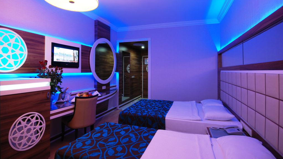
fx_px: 143
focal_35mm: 19
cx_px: 141
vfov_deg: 58.1
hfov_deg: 89.6
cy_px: 67
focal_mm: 12
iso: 160
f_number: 4
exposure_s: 1/8
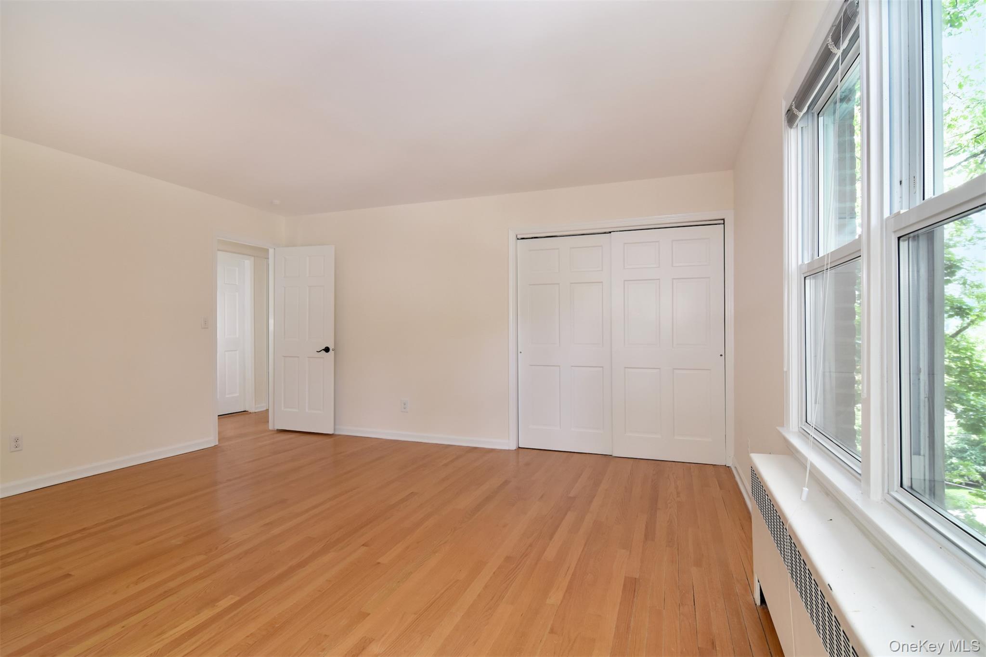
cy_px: 328
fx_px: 452
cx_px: 493
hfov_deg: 95.0
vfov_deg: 72.0
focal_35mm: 16
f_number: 8
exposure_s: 1/30
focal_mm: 11
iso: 640
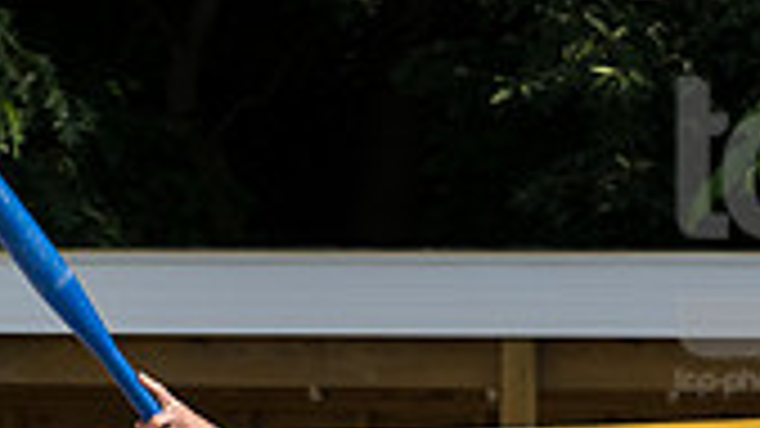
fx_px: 7616
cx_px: 175
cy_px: 856
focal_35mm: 378
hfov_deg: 5.7
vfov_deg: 3.2
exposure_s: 1/2000
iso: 640
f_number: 6.3
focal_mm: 70
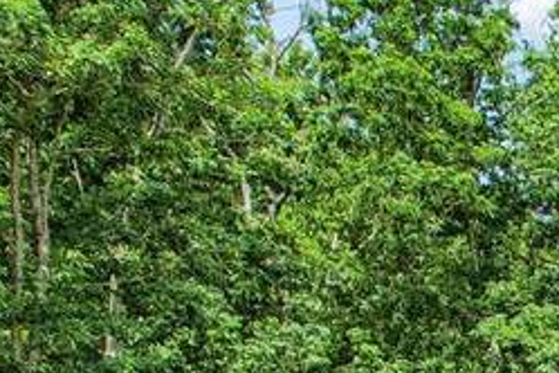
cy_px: 927
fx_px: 1755
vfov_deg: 10.3
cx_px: 1140
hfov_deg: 14.7
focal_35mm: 113
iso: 110
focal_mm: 8.4
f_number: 2.8
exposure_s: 1/2500
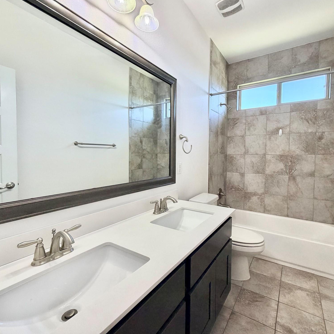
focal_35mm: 17
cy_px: 163
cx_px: 175
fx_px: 186
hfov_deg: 83.9
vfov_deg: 84.0
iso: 250
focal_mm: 2.22
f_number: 2.2
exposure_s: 1/120
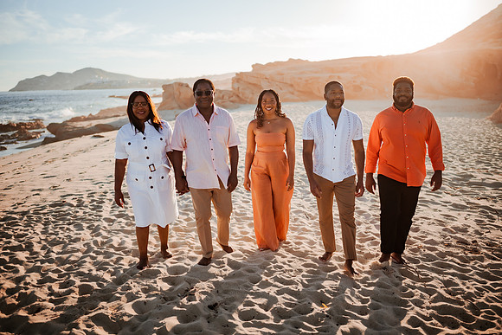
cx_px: 251
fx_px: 488
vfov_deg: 37.9
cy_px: 168
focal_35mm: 35
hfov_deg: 54.4
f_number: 1.8
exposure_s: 1/5000
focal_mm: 35
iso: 80
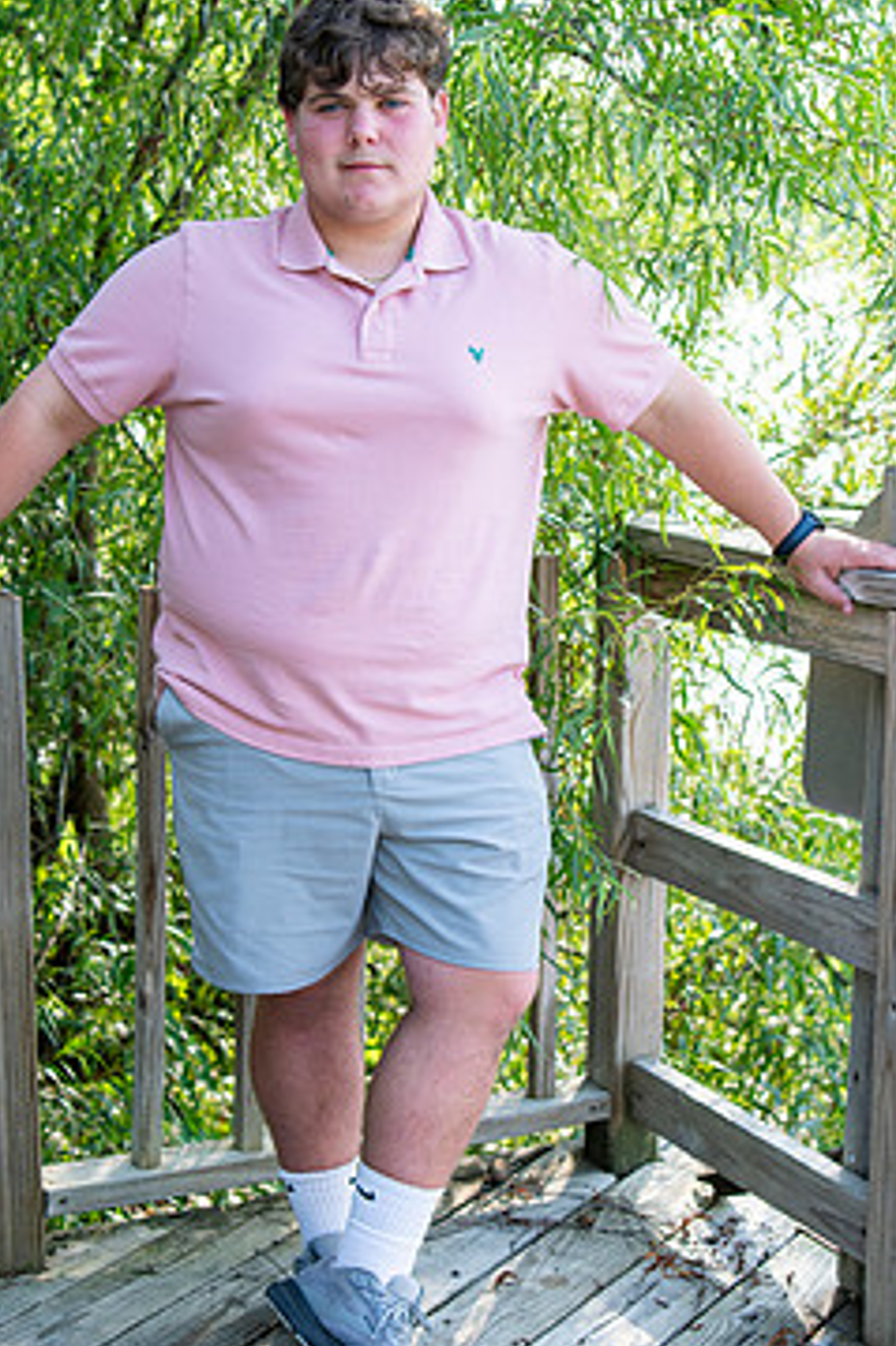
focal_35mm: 64
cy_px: 664
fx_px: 2391
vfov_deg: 31.4
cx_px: 337
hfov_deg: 21.2
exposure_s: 1/80
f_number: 2.8
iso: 100
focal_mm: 34
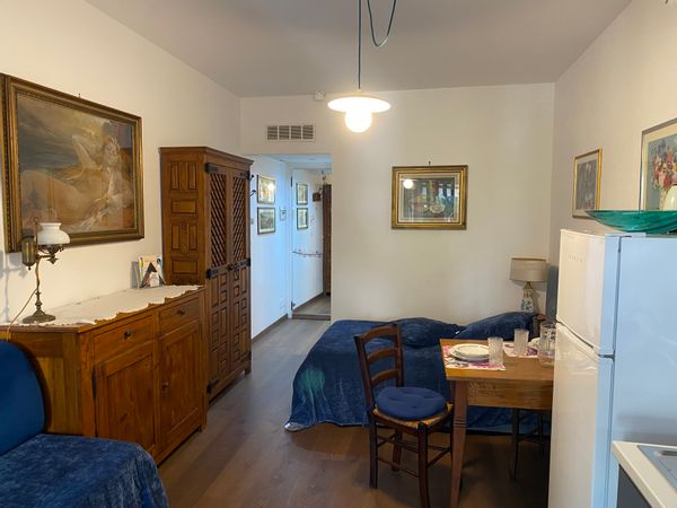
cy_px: 254
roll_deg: +0.0
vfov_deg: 53.1
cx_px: 338
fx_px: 508
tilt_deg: -3.9
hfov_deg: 67.3
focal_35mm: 26
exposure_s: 1/50
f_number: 1.8
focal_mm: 4.25
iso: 125
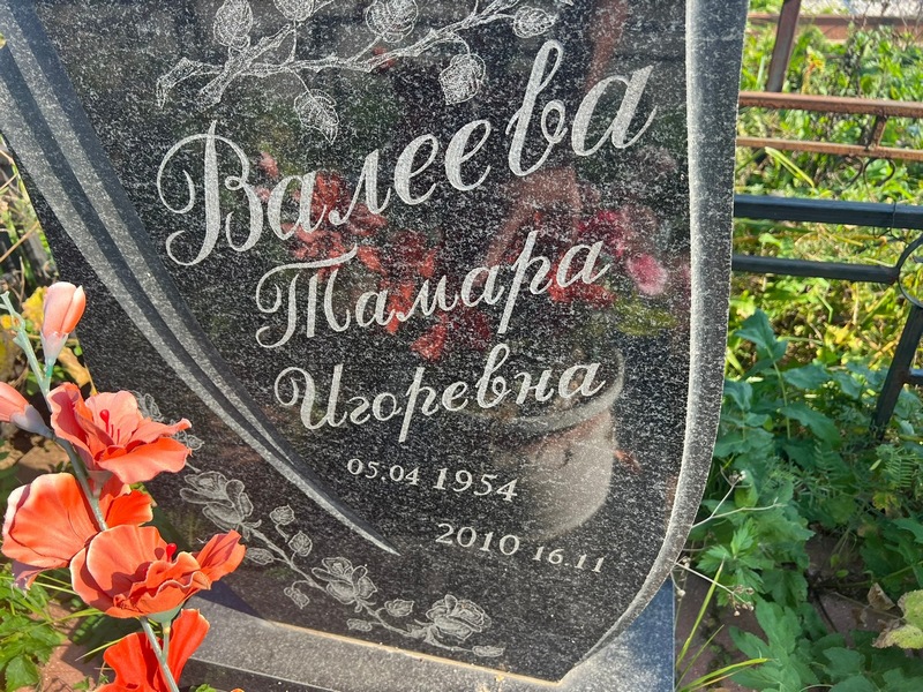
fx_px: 693
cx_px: 462
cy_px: 346
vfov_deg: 53.1
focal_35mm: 26
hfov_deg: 67.3
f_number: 1.5
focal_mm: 5.7
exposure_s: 1/611
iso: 50
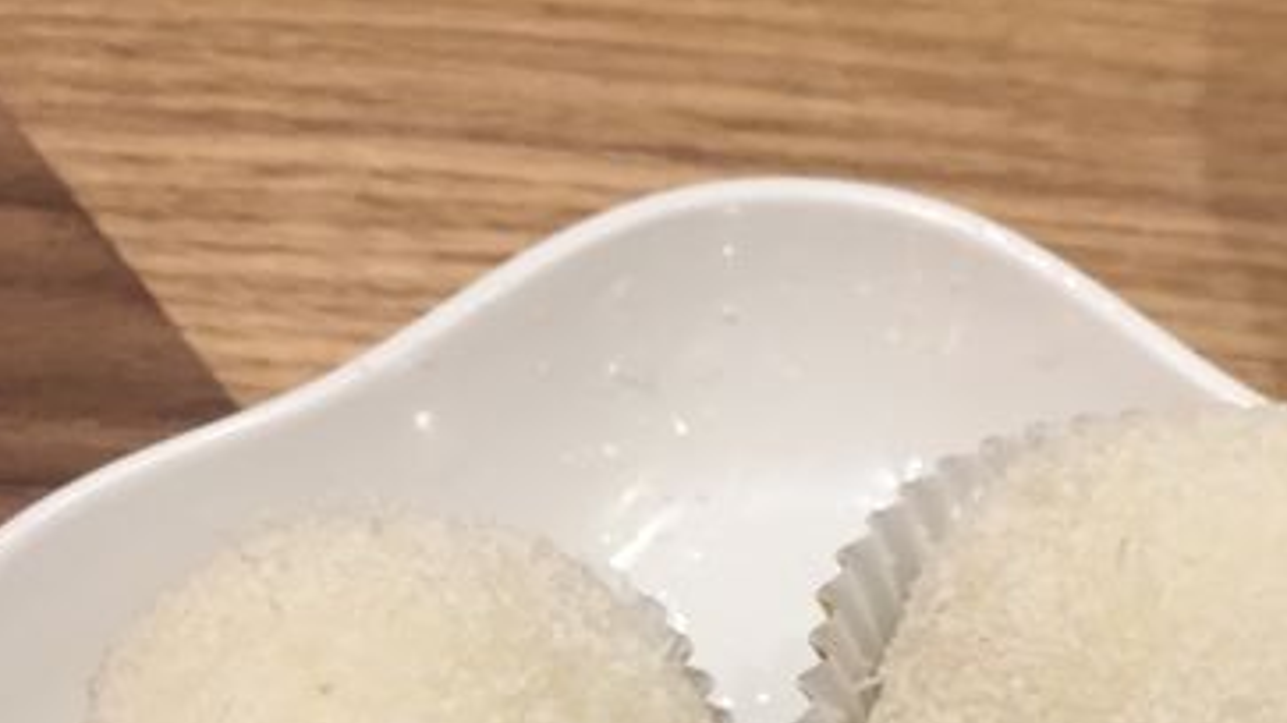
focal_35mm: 61
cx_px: 803
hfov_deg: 34.2
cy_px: 1056
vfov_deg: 17.8
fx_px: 2081
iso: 100
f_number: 2.2
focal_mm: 4.15
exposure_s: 1/33
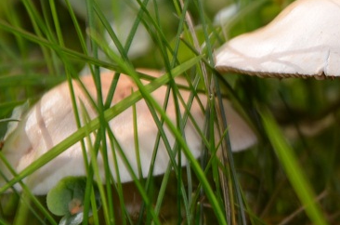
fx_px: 4149
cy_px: 147
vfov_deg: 3.1
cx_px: 457
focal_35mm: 440
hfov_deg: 4.7
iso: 100
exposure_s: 1/80
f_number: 5.6
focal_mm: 105
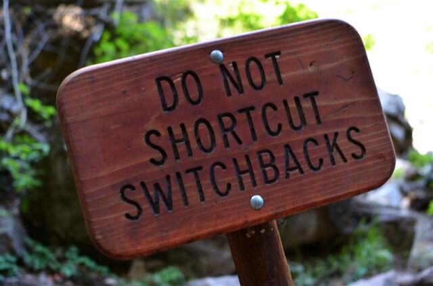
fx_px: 630
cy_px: 143
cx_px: 216
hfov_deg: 37.9
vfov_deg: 25.6
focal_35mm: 52
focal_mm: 35
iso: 100
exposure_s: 1/25
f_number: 2.5
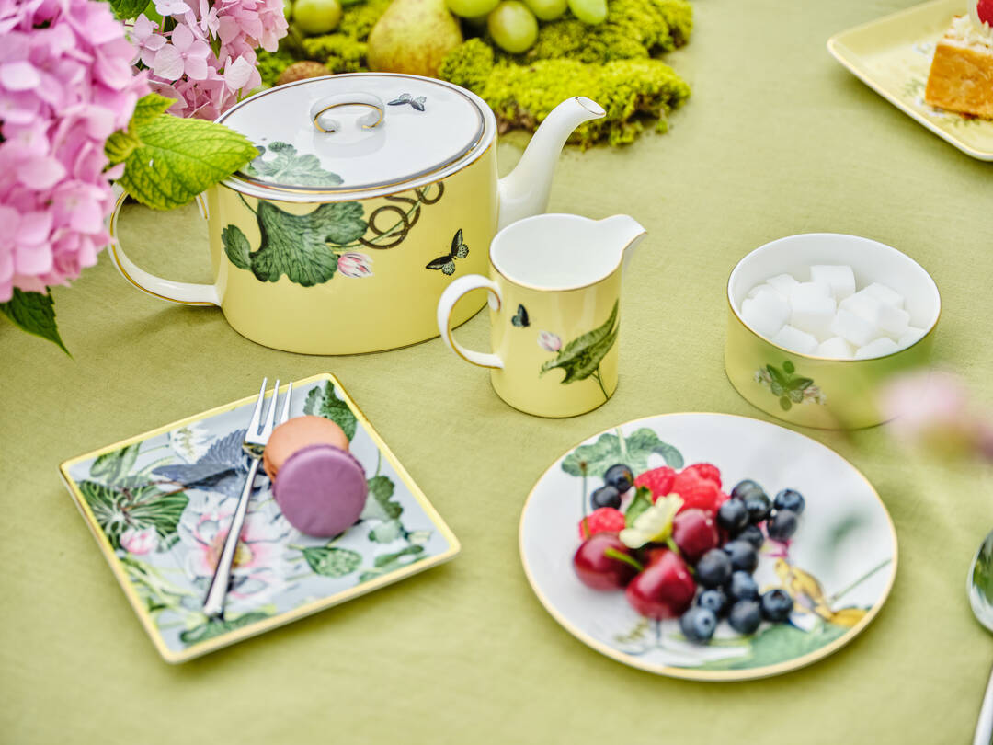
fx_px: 2266
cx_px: 496
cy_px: 372
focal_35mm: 79
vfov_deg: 18.7
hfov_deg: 24.7
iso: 250
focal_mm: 100
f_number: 4
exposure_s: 1/800
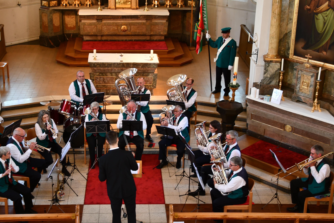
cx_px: 144
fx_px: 557
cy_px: 84
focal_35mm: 60
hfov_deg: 33.3
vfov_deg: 22.6
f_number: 4.2
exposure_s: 1/30
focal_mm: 32
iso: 560
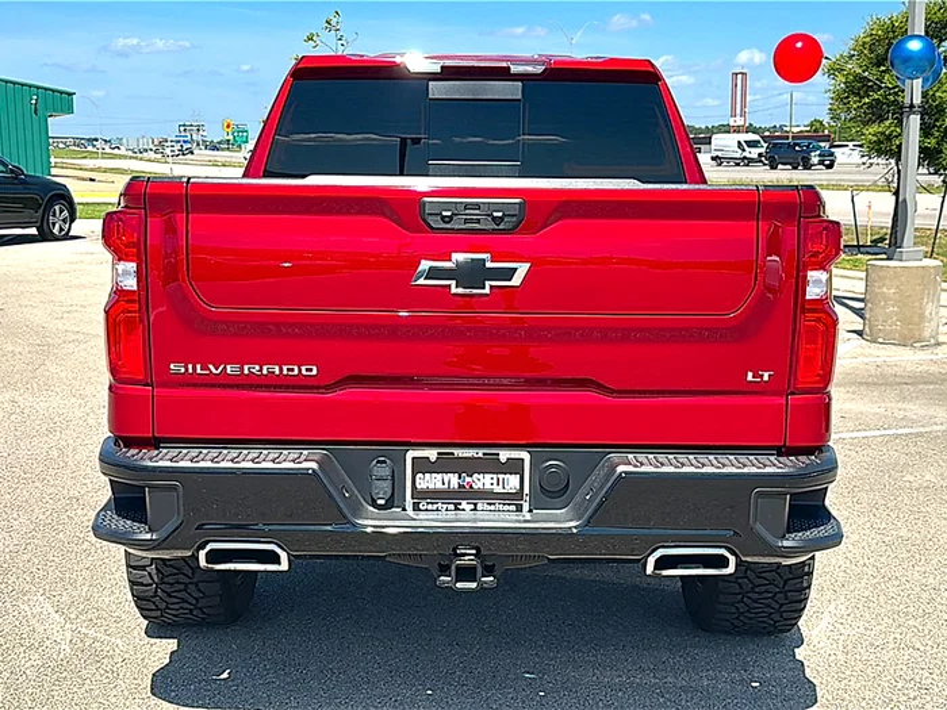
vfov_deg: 36.8
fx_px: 1067
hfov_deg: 47.9
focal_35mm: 39
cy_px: 355
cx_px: 474
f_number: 1.78
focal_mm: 6.86
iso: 80
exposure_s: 1/3745
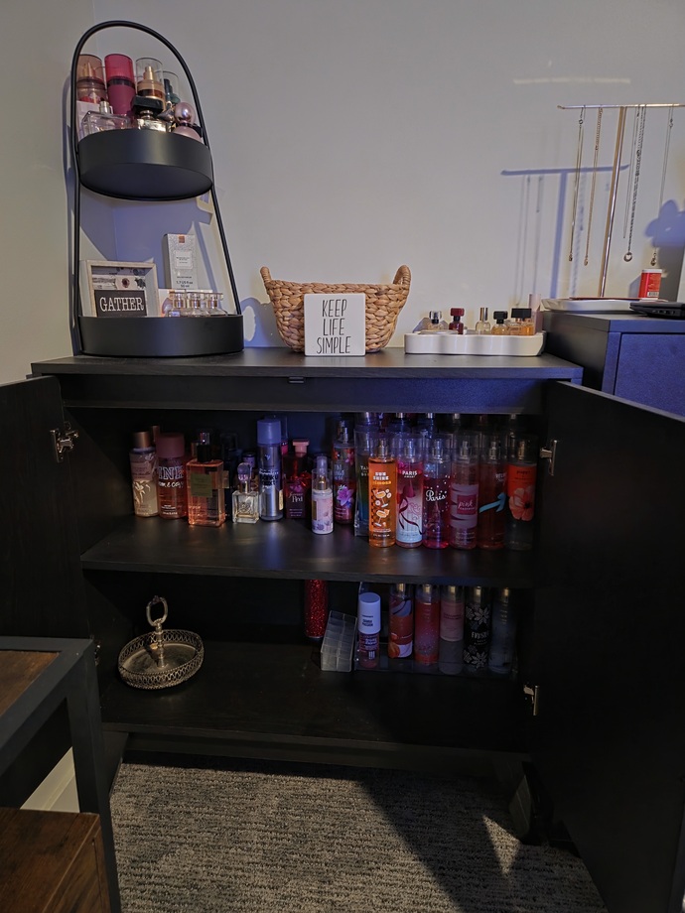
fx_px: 607
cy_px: 456
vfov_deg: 73.9
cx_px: 342
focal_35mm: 23
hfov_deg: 58.9
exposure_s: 1/20
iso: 2000
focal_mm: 5.4
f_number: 1.8
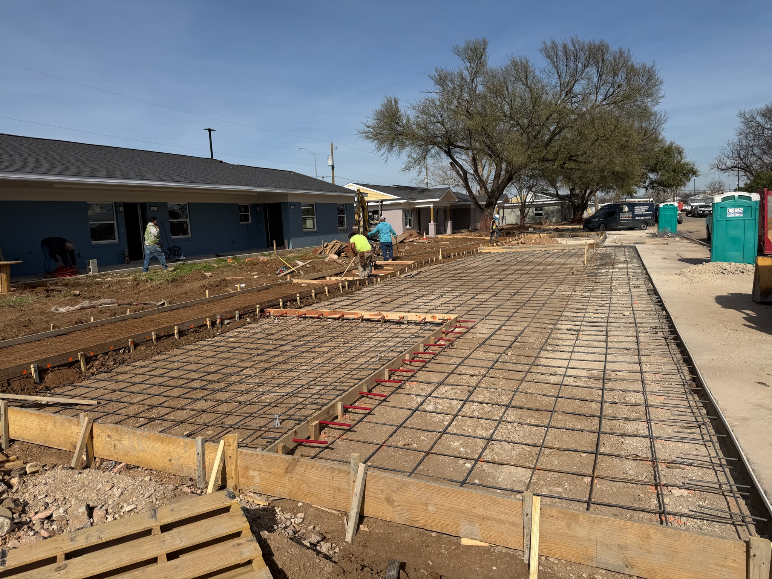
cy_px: 290
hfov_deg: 71.6
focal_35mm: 24
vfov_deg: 56.8
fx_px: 535
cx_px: 386
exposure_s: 1/9091
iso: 80
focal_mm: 6.76
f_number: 1.78
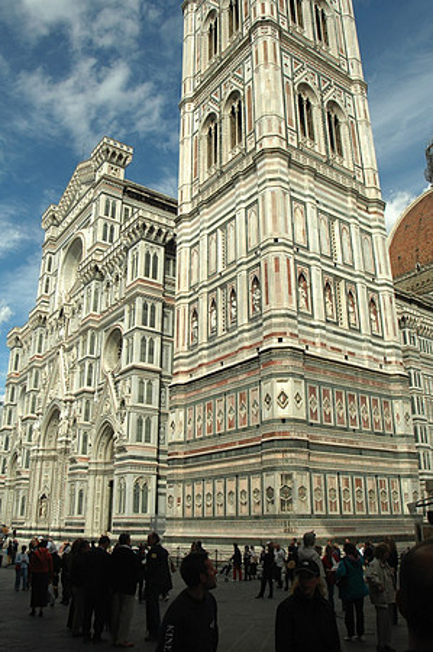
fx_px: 542
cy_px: 326
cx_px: 216
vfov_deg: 62.0
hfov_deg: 43.5
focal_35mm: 30
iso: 250
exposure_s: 1/400
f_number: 10
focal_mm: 20
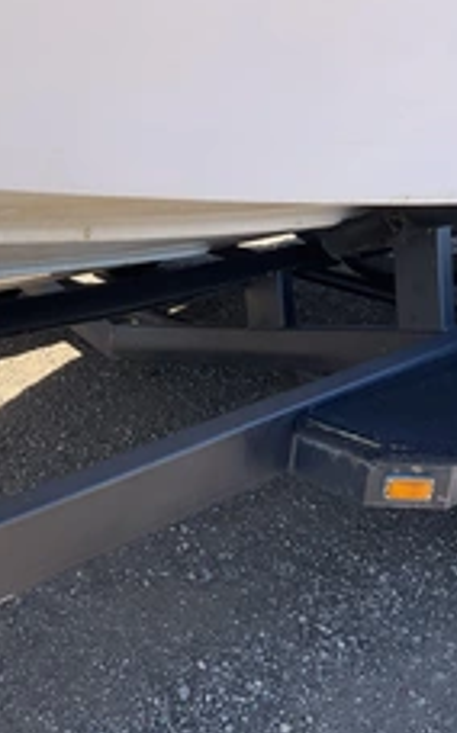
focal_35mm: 54
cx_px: 39
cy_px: 395
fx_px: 1079
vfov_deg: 37.5
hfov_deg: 23.2
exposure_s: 1/454
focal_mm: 3
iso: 25
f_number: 1.8
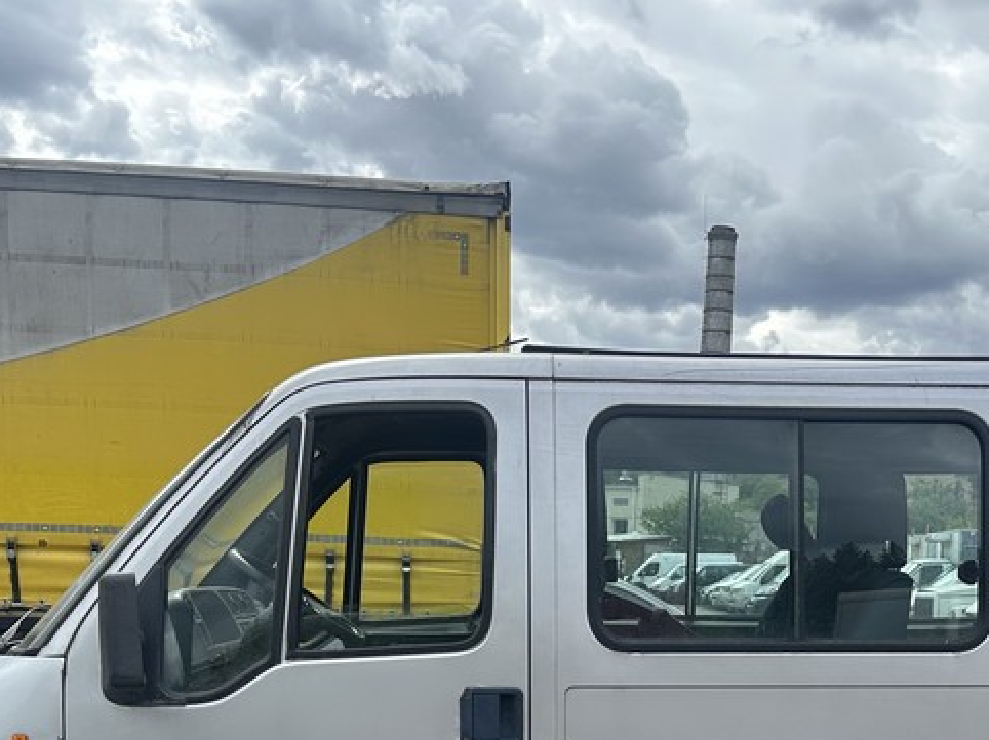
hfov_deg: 37.2
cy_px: 720
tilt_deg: -3.8
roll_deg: -2.7
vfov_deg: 27.1
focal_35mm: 51
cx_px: 644
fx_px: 1456
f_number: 1.78
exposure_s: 1/2110
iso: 80
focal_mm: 6.86
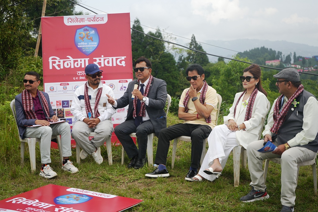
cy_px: 106
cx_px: 159
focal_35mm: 66
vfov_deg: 20.6
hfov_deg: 30.5
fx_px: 583
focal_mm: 66
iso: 100
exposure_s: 1/400
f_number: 5.6
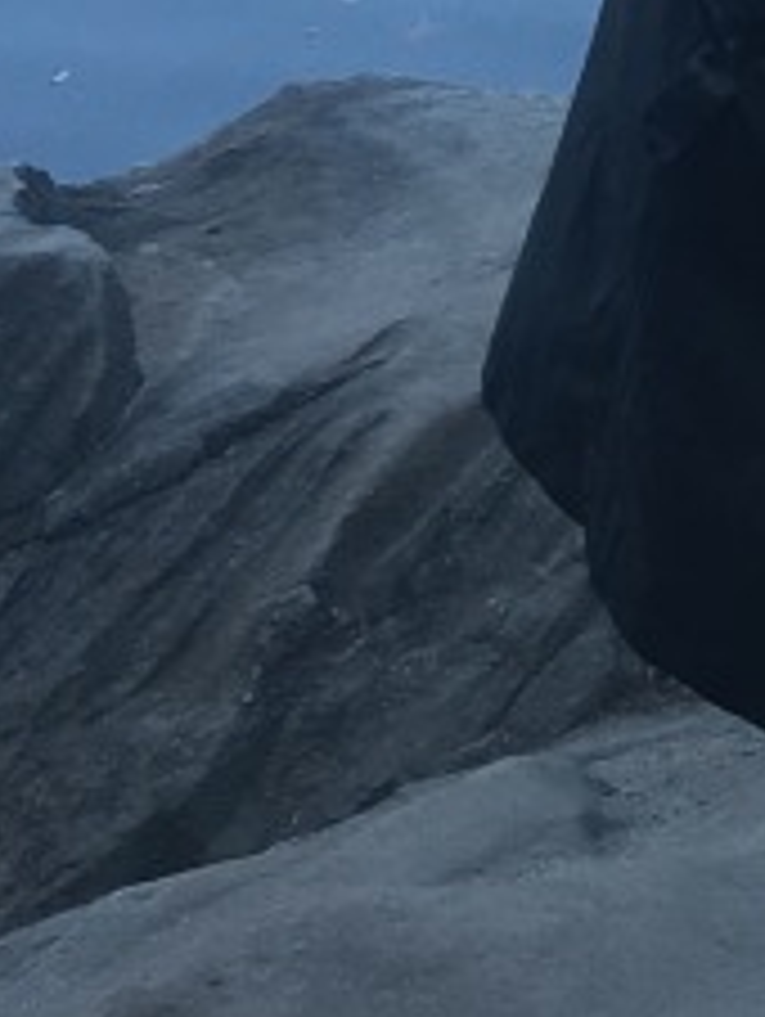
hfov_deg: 8.0
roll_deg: -0.5
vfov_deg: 10.5
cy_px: -938
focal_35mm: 175
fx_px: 5147
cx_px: 1670
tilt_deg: -12.5
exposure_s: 1/179
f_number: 2.2
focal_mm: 4.15
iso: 25
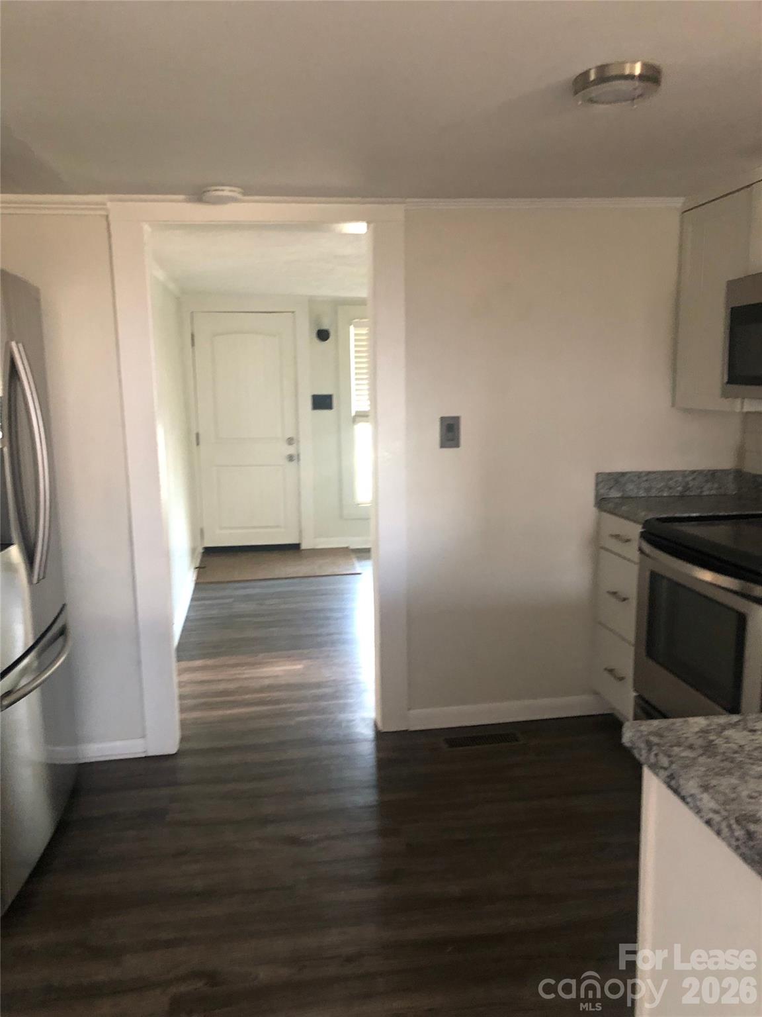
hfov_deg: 49.7
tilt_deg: -9.0
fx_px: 822
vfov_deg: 63.4
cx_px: 381
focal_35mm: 28
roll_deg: +0.5
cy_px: 508
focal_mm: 3.99
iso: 100
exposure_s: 1/9
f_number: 1.8
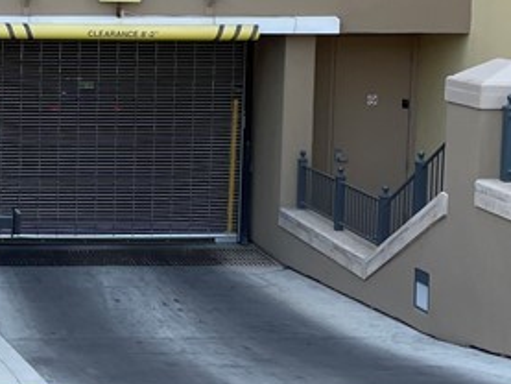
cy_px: 111
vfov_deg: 15.4
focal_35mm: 96
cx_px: -50
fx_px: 1418
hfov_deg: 19.6
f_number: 1.6
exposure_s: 1/319
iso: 32
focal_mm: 4.2
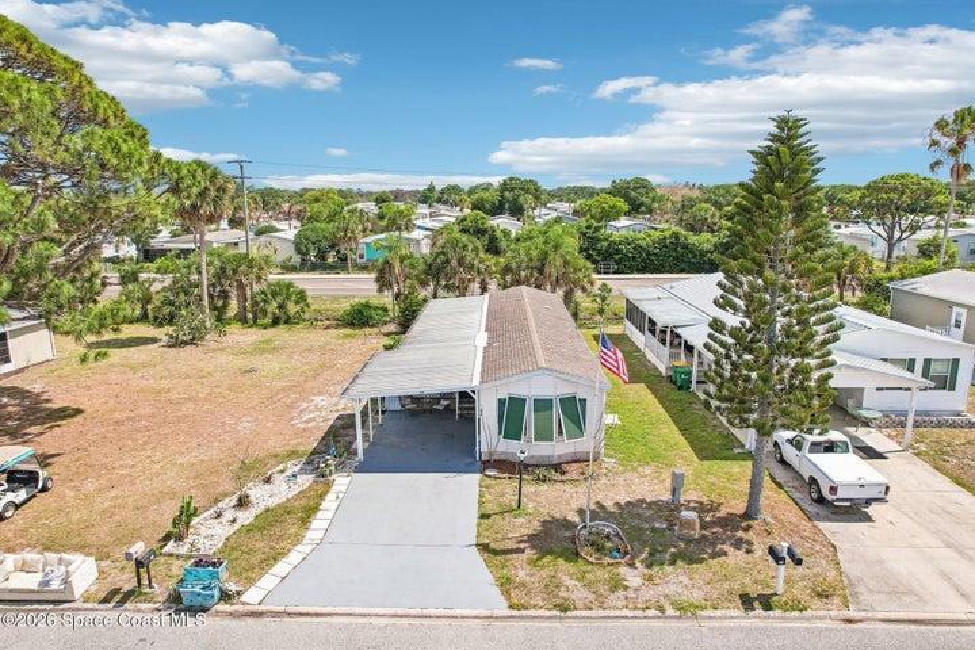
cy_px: 325
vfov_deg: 57.2
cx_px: 488
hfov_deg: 78.6
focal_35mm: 22
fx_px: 596
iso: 100
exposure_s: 1/2000
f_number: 2.8
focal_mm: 8.4
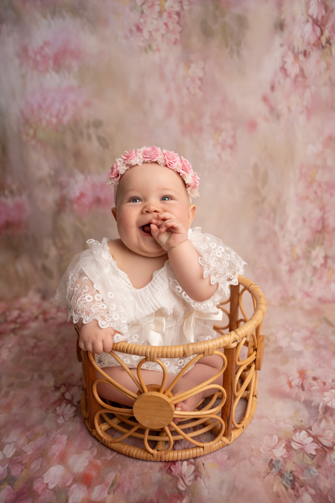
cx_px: 168
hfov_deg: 37.9
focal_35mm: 35
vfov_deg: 54.4
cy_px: 252
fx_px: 489
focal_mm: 35
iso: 100
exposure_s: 1/160
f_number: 2.2
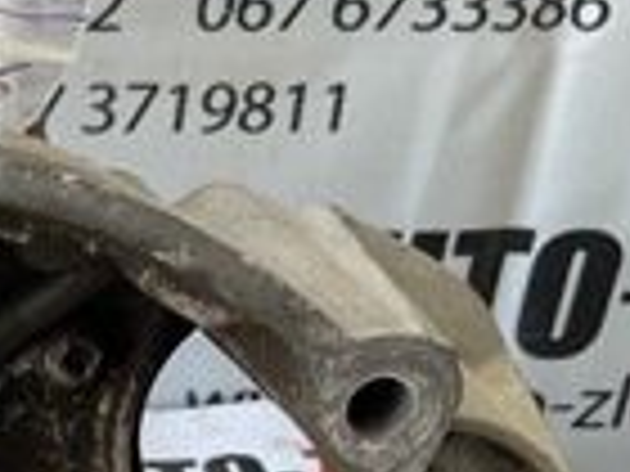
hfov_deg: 14.8
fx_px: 2166
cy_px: 578
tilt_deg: -32.8
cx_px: -436
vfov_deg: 12.2
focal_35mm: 119
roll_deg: +1.0
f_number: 1.6
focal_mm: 4.2
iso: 100
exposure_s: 1/121
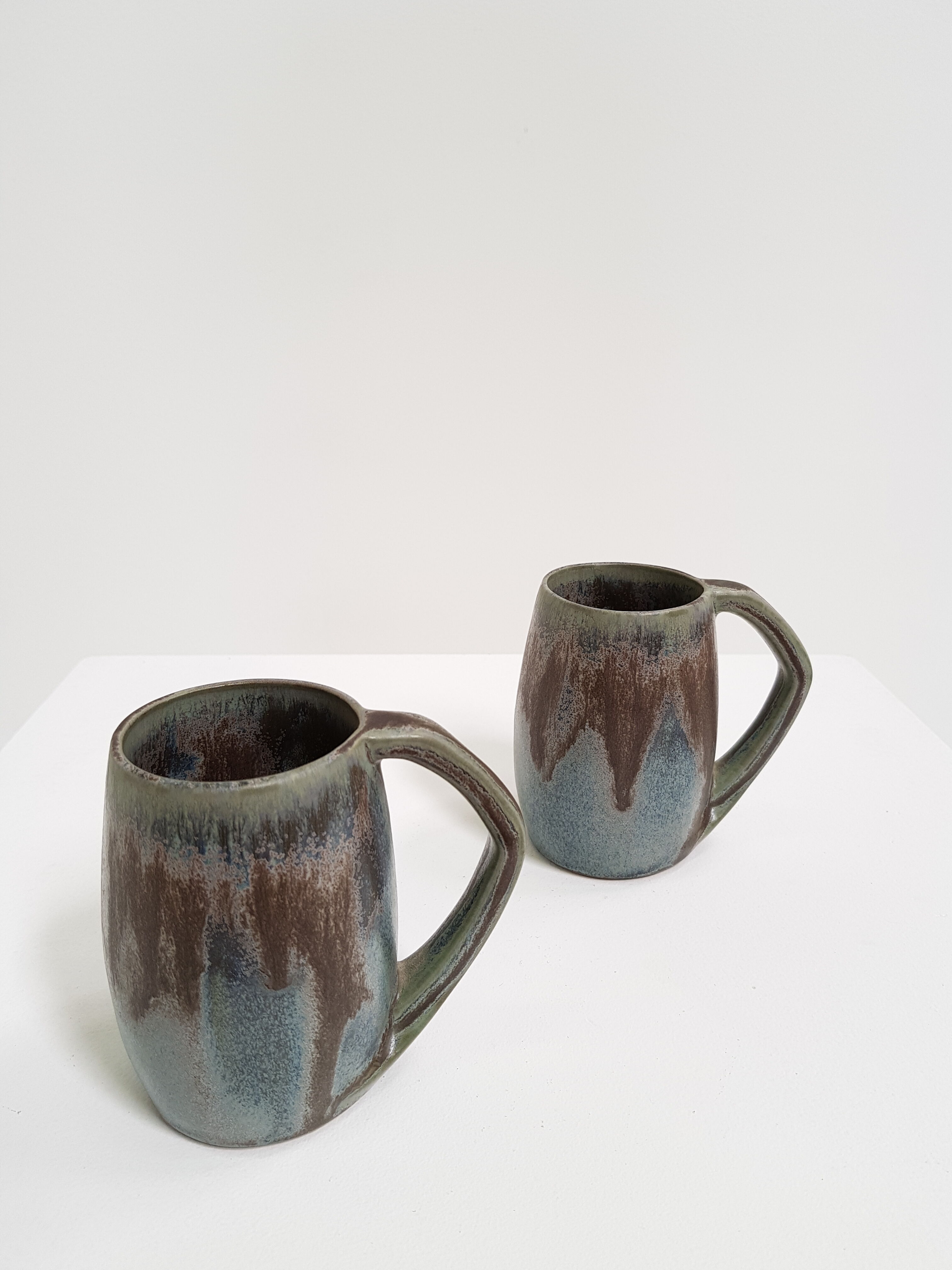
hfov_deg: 53.1
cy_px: 635
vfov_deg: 67.3
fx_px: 953
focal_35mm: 26
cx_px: 476
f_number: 1.7
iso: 50
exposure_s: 1/50
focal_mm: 4.2
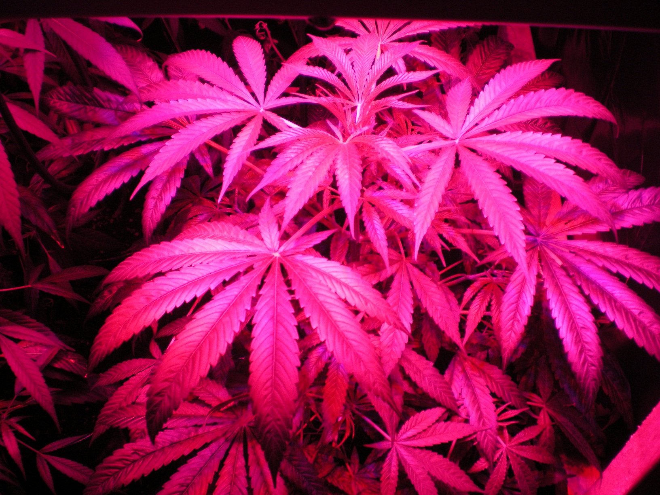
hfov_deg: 49.0
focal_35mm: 38
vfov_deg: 37.7
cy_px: 248
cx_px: 330
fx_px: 725
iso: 200
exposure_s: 1/48.7
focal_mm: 6.3
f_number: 3.1
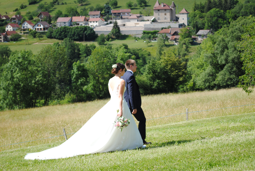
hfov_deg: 24.6
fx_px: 585
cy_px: 86
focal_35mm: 82
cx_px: 128
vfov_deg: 16.6
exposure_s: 1/200
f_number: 8
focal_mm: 55
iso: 100
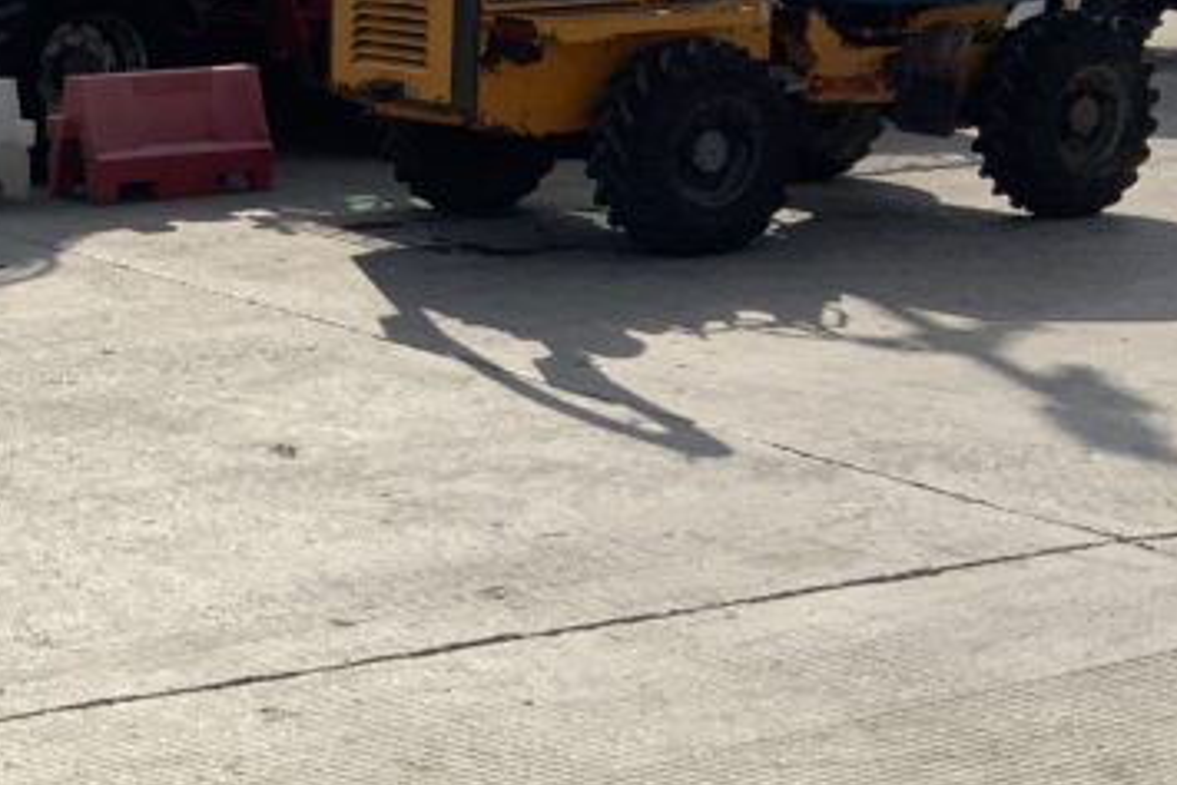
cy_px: 232
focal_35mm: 87
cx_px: -186
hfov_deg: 21.9
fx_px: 2845
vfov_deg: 15.7
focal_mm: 3
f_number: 1.8
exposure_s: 1/4405
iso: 20
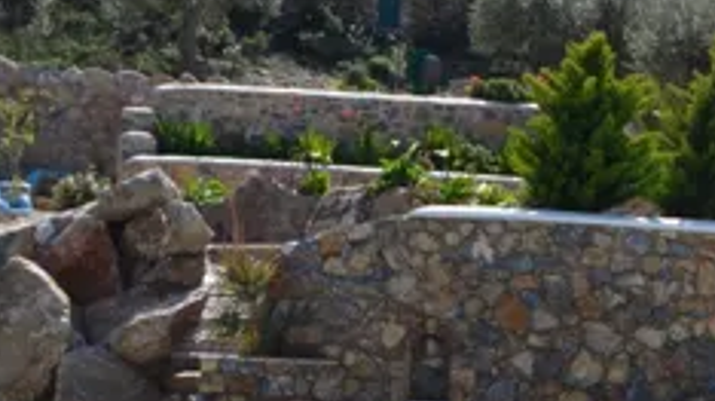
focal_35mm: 113
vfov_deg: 10.7
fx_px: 2140
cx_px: 721
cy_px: 269
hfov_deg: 18.5
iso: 100
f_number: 7.1
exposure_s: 1/200
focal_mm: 28
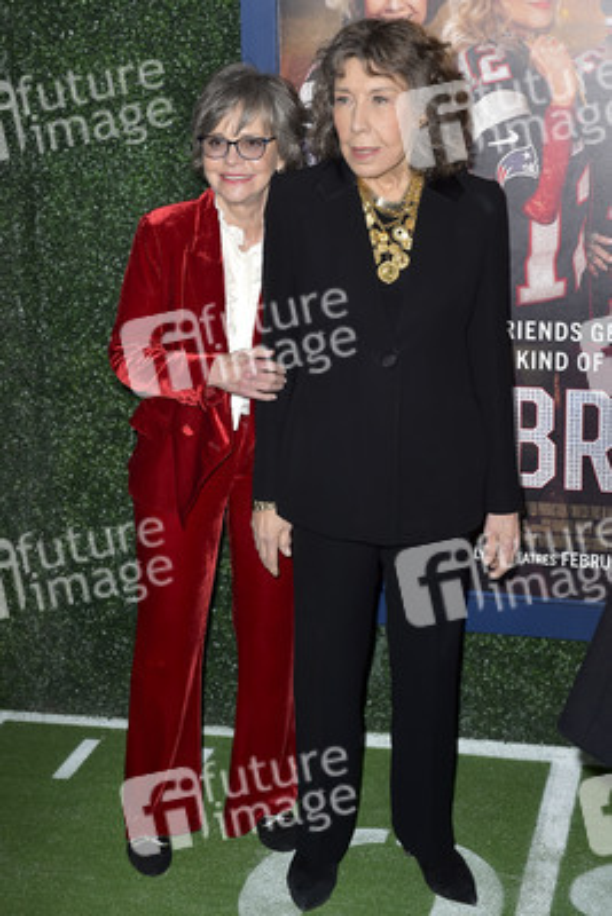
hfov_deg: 24.2
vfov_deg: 35.6
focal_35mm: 56
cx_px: 306
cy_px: 458
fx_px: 1427
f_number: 6.3
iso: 400
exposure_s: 1/250
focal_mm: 56
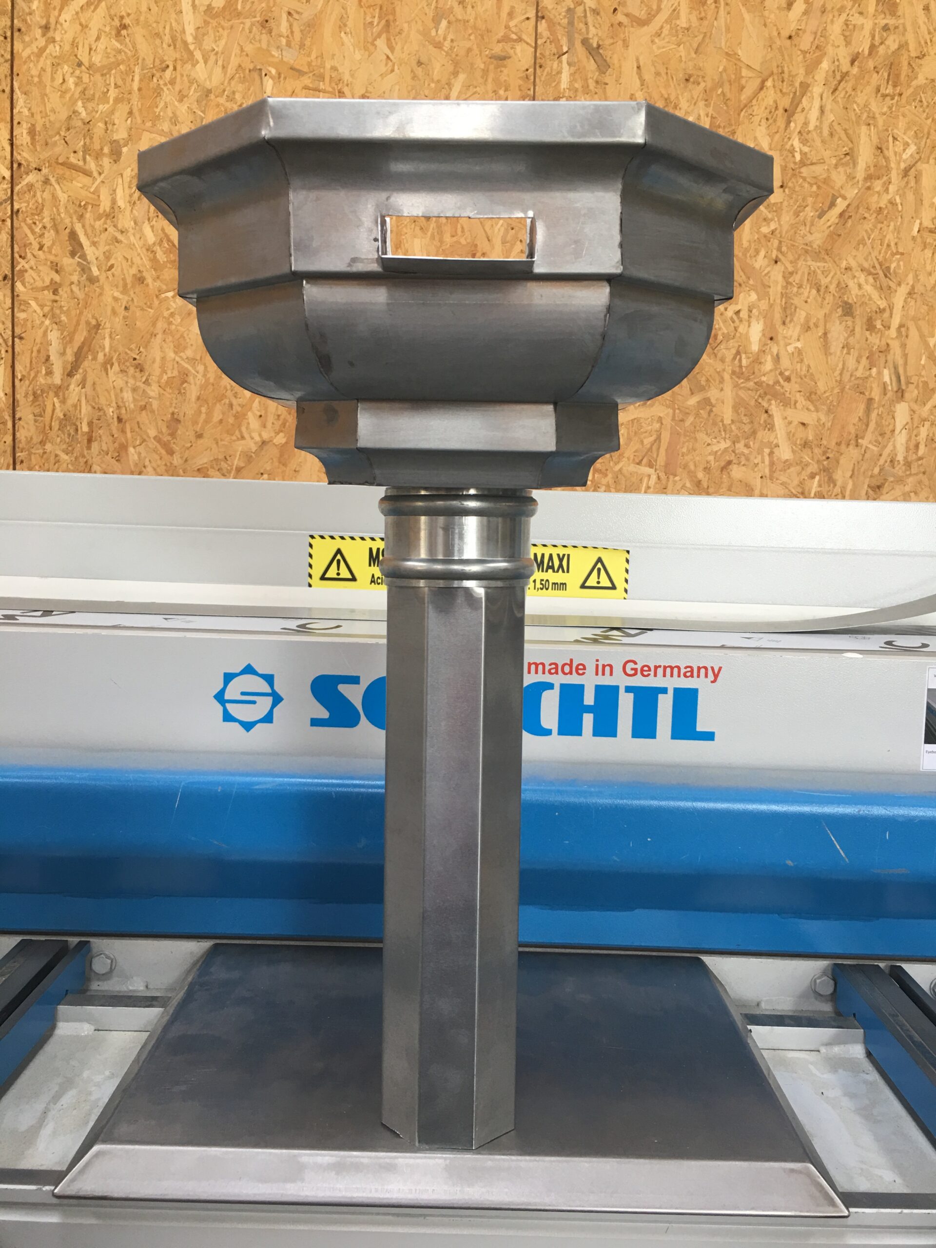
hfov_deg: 48.2
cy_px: 624
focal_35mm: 29
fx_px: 1046
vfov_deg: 61.7
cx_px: 468
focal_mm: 4.15
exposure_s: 1/33
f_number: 2.2
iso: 32
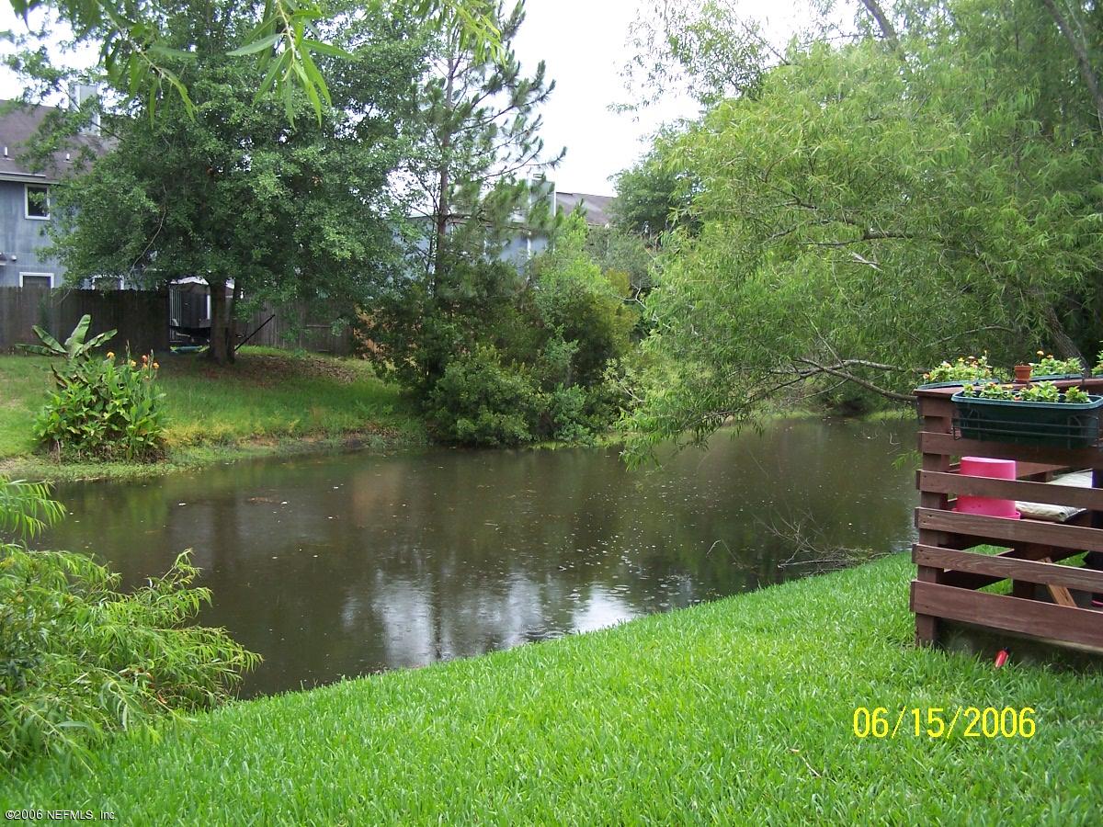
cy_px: 414
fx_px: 1211
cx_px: 552
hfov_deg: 49.0
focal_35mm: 38
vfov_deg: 37.7
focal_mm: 6.3
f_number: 2.8
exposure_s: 1/250
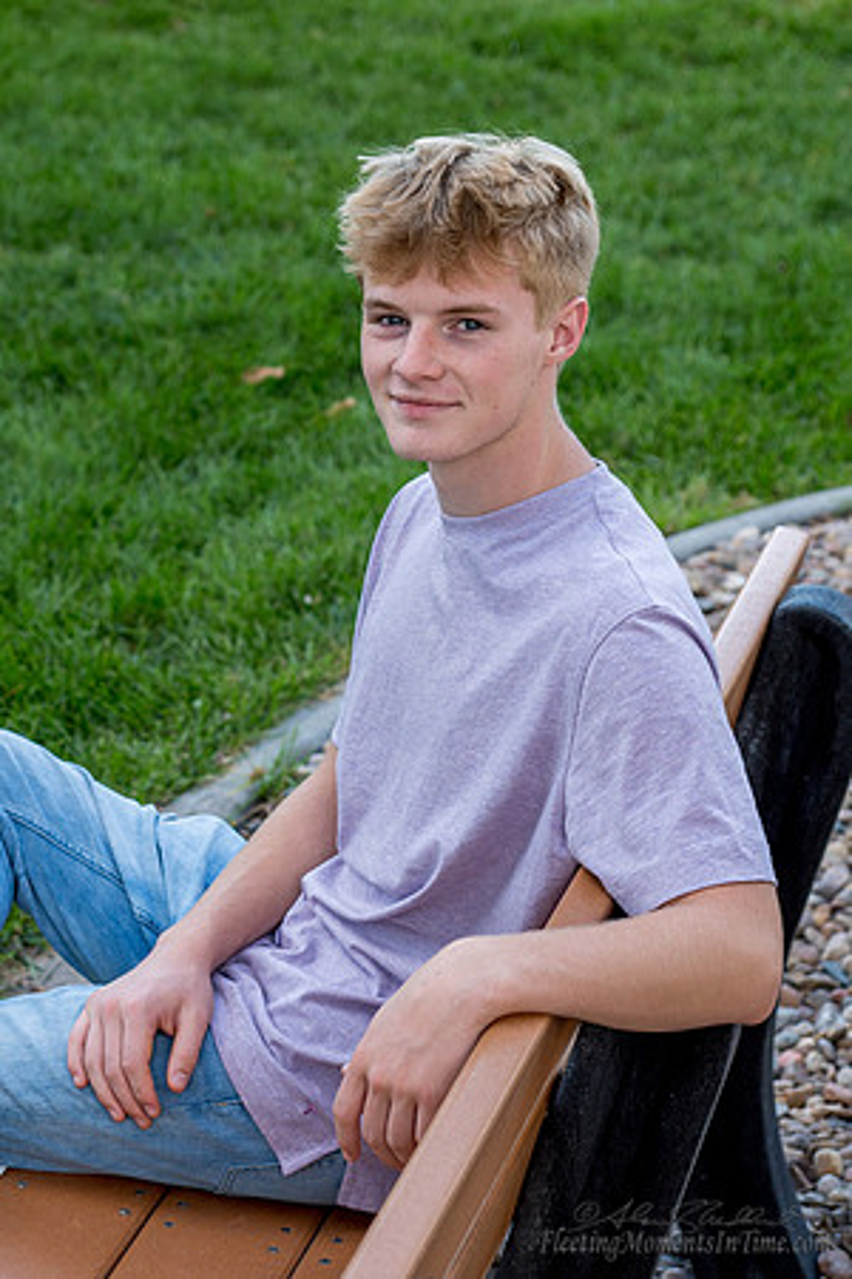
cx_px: 426
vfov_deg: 39.6
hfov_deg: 27.0
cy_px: 640
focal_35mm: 50
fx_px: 1775
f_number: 3.5
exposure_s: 1/60
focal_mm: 50
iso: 160
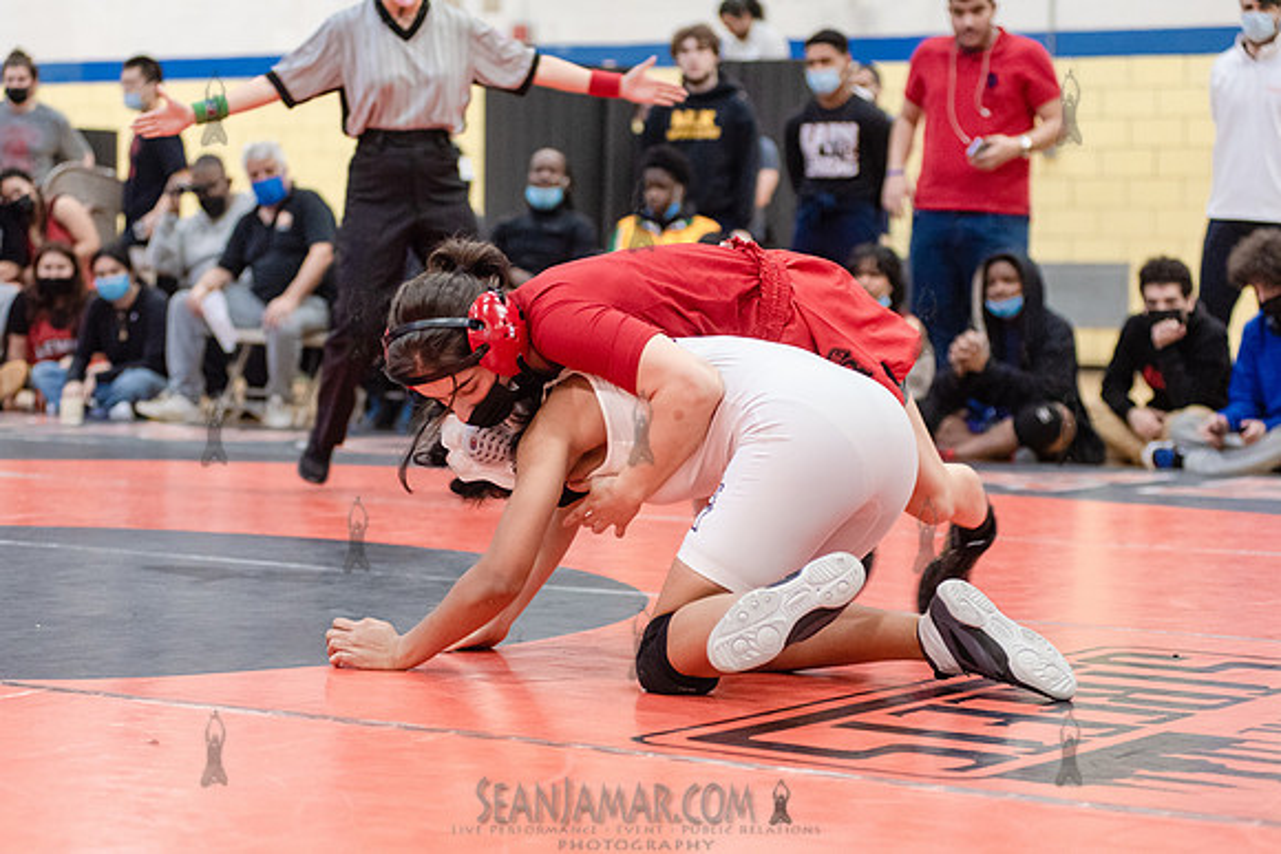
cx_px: 585
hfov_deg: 23.4
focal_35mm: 87
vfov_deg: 15.7
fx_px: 3094
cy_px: 464
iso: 4000
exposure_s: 1/320
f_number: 3.5
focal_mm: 80
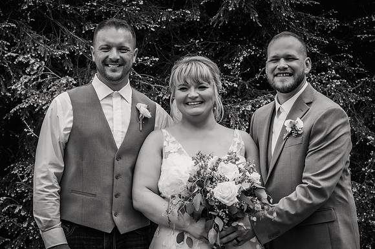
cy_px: 124
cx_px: 188
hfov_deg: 13.4
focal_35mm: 153
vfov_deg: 8.9
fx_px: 1592
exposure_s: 1/250
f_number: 8
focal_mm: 102
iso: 200
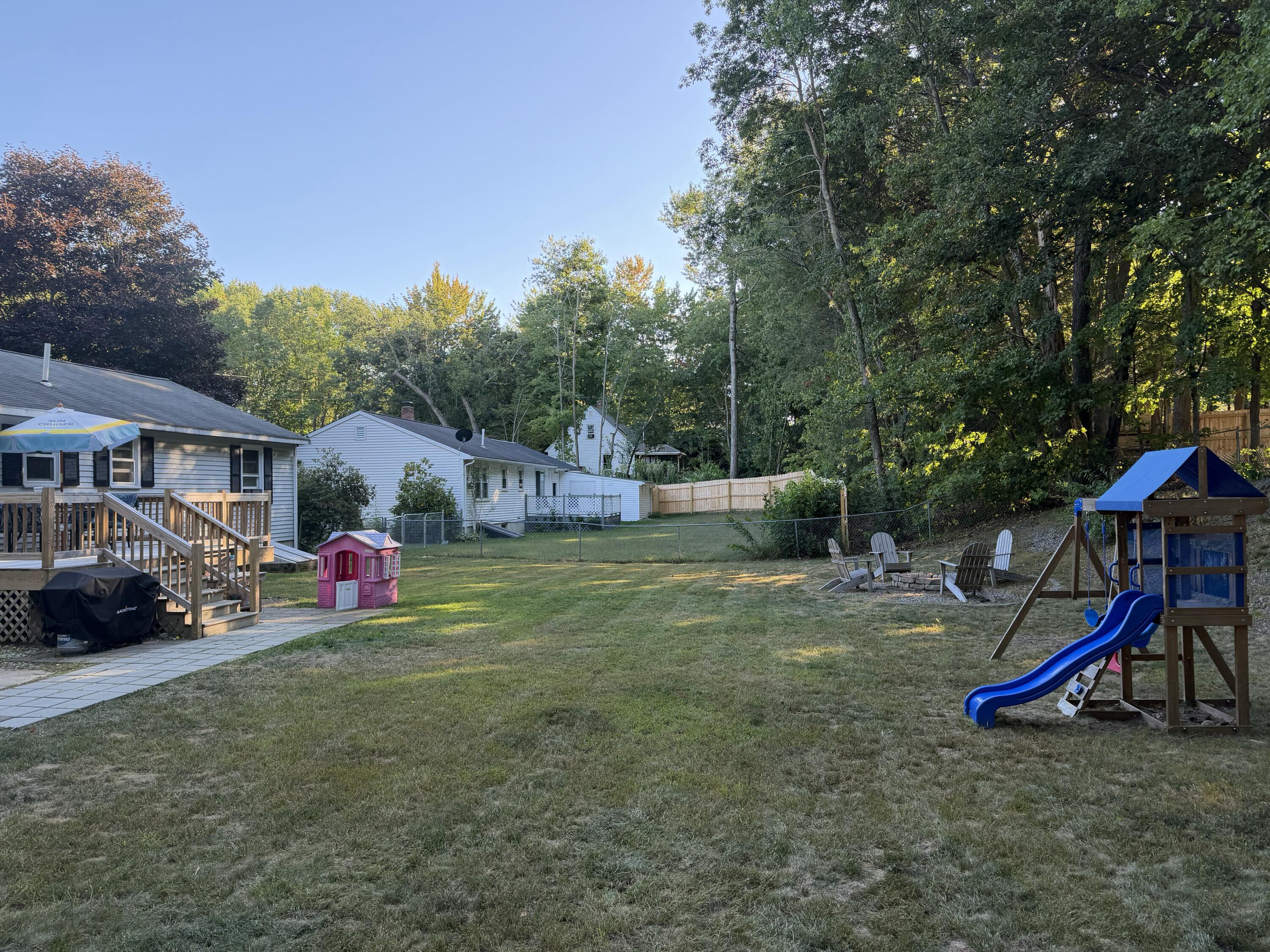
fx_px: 881
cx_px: 635
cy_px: 476
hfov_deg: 71.6
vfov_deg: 56.8
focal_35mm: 24
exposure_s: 1/244
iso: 64
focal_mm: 6.76
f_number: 1.78
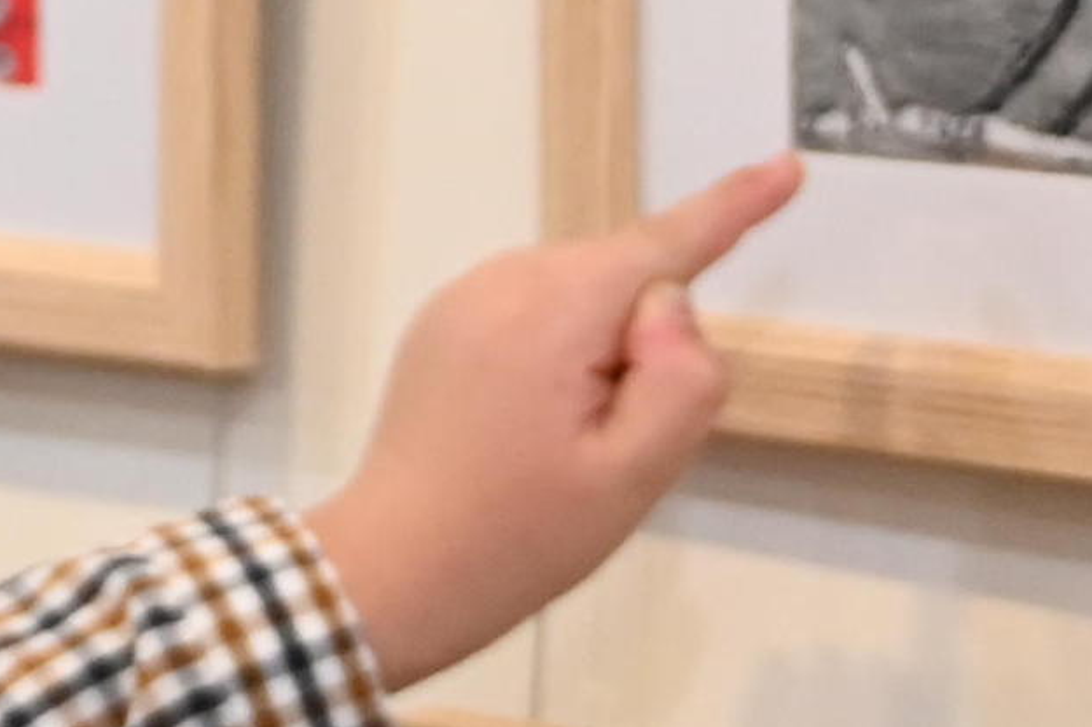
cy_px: -496
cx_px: -180
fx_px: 8974
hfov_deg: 6.9
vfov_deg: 4.6
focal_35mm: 296
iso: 2500
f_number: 4
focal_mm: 37
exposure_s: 1/125
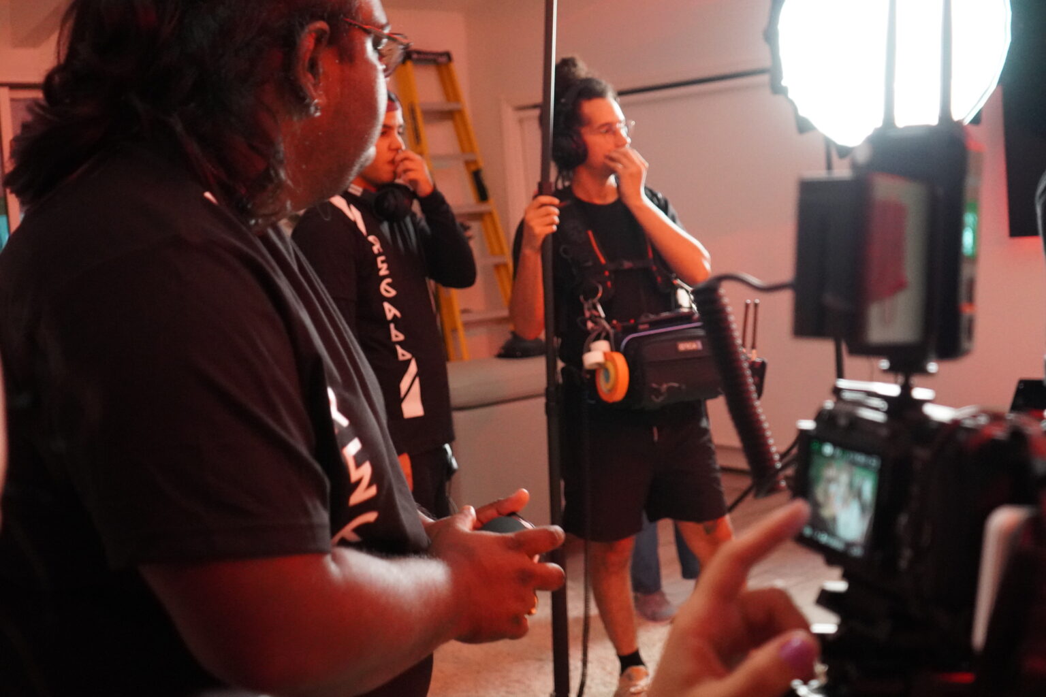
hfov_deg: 45.0
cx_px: 523
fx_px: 1264
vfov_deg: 30.8
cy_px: 348
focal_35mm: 44
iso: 6400
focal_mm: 29
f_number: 3.5
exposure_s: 1/125
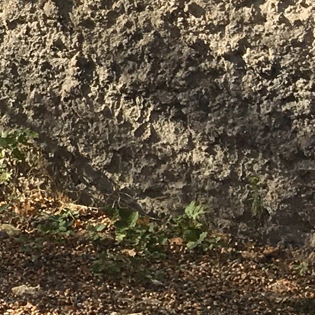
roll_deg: -0.5
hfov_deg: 7.7
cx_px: -728
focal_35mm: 189
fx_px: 1946
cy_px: -135
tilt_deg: -3.5
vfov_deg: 9.1
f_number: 2.2
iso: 25
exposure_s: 1/1261
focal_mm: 4.15
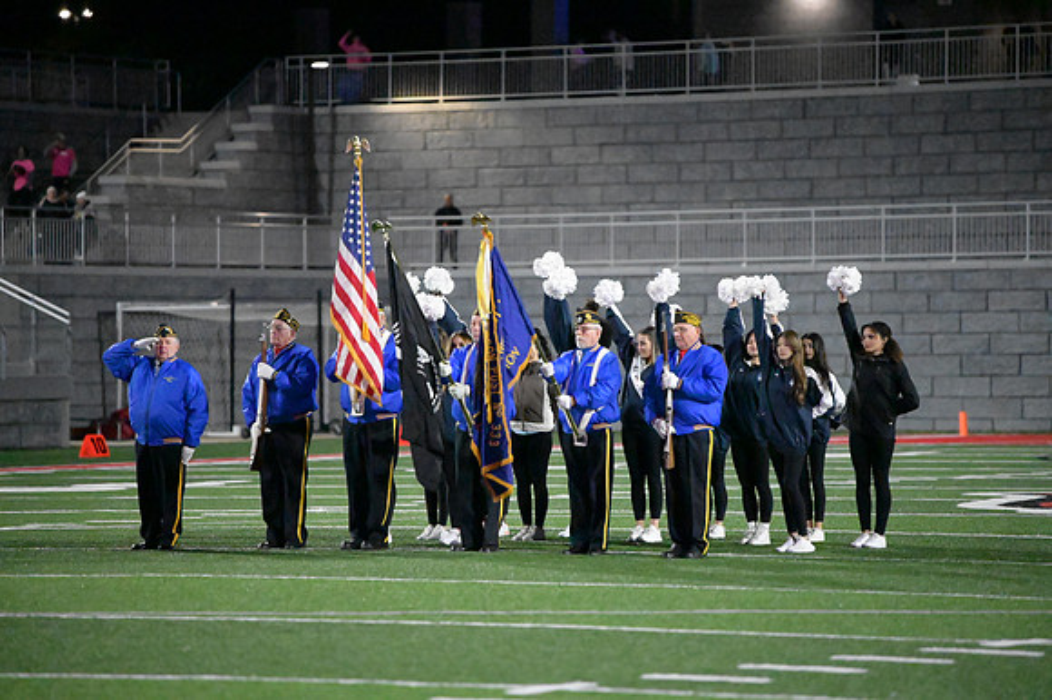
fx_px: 5841
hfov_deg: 10.3
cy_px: 350
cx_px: 526
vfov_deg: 6.9
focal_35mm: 200
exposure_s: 1/8000
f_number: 2.8
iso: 51200
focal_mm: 200
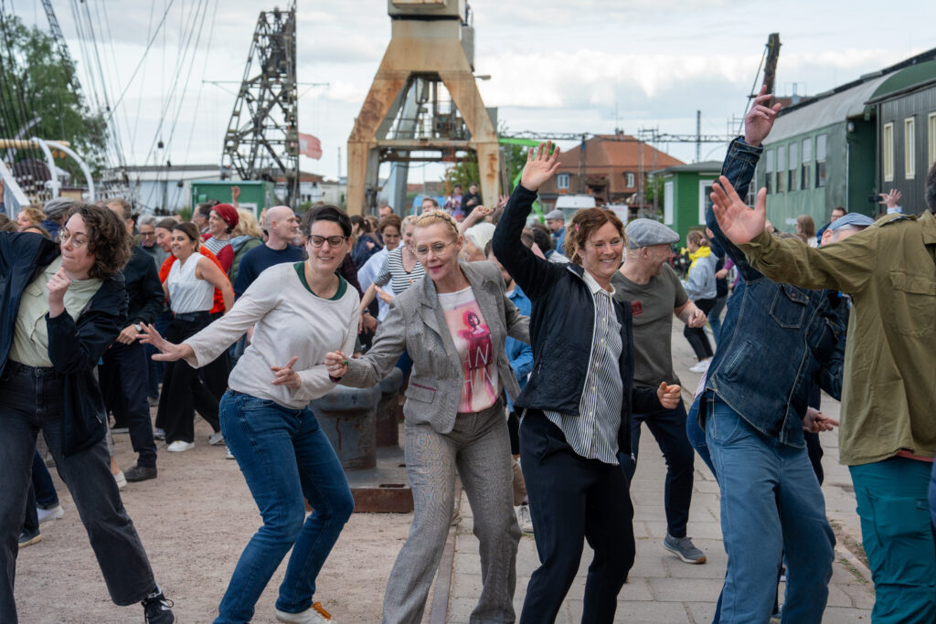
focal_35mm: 70
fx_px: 1820
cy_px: 312
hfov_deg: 28.8
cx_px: 468
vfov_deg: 19.5
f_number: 5.6
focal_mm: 70
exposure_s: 1/500
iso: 800
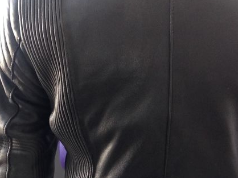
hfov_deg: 24.7
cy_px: 143
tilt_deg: -16.4
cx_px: 118
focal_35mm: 79
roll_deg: -1.8
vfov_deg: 18.5
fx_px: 543
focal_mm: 4.12
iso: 100
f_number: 2.4
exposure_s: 1/20
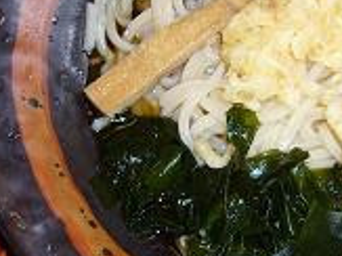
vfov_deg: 16.2
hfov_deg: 21.5
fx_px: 898
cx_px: 234
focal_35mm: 91
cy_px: 140
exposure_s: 1/60
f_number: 2.8
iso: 100
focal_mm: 5.8
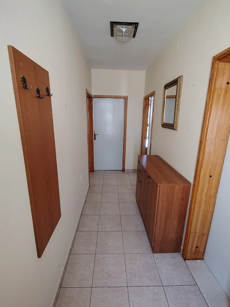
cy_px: 154
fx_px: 151
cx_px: 115
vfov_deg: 91.0
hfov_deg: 74.7
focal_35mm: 17
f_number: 2.2
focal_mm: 1.42
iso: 805
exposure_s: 1/33.3
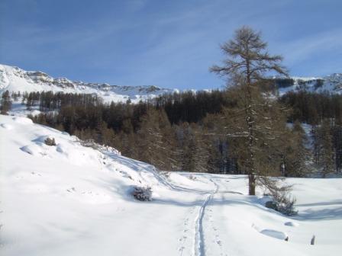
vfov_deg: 37.7
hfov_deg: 49.0
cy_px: 128
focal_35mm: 38
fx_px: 375
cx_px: 171
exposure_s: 1/594
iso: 50
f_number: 4.6
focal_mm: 6.3
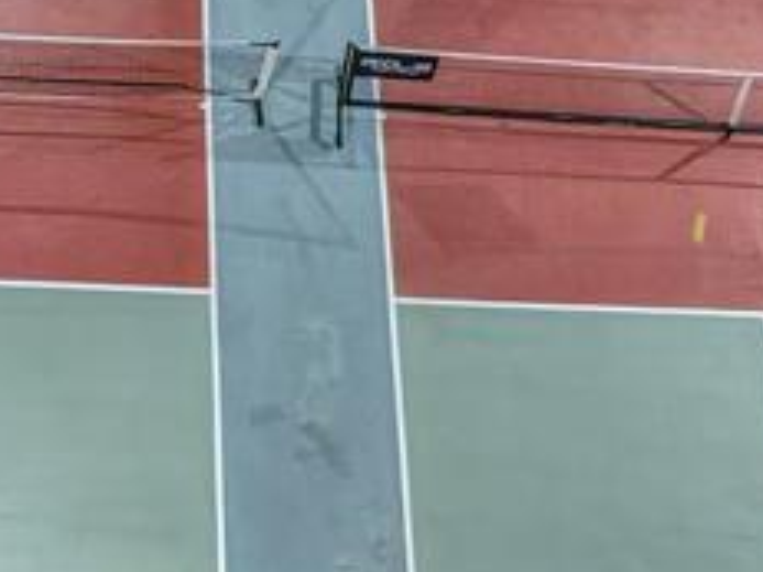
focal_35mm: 111
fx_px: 2445
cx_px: -89
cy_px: 56
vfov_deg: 13.2
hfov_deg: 17.1
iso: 1600
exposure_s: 1/30
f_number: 2.2
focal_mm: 3.05
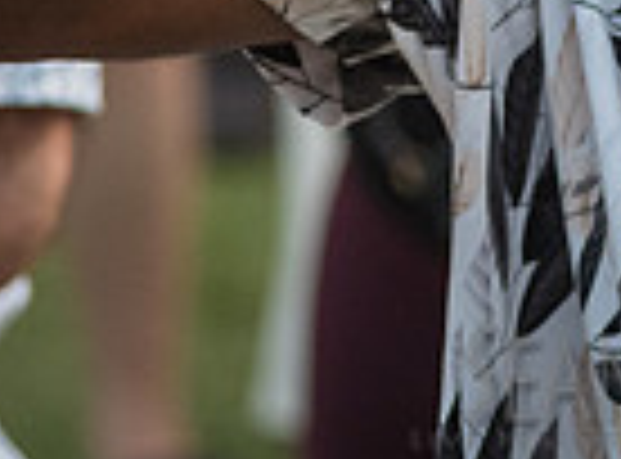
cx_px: 1058
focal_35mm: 688
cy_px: -458
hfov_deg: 2.9
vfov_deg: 2.1
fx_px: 12278
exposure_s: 1/400
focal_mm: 145
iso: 2000
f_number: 4
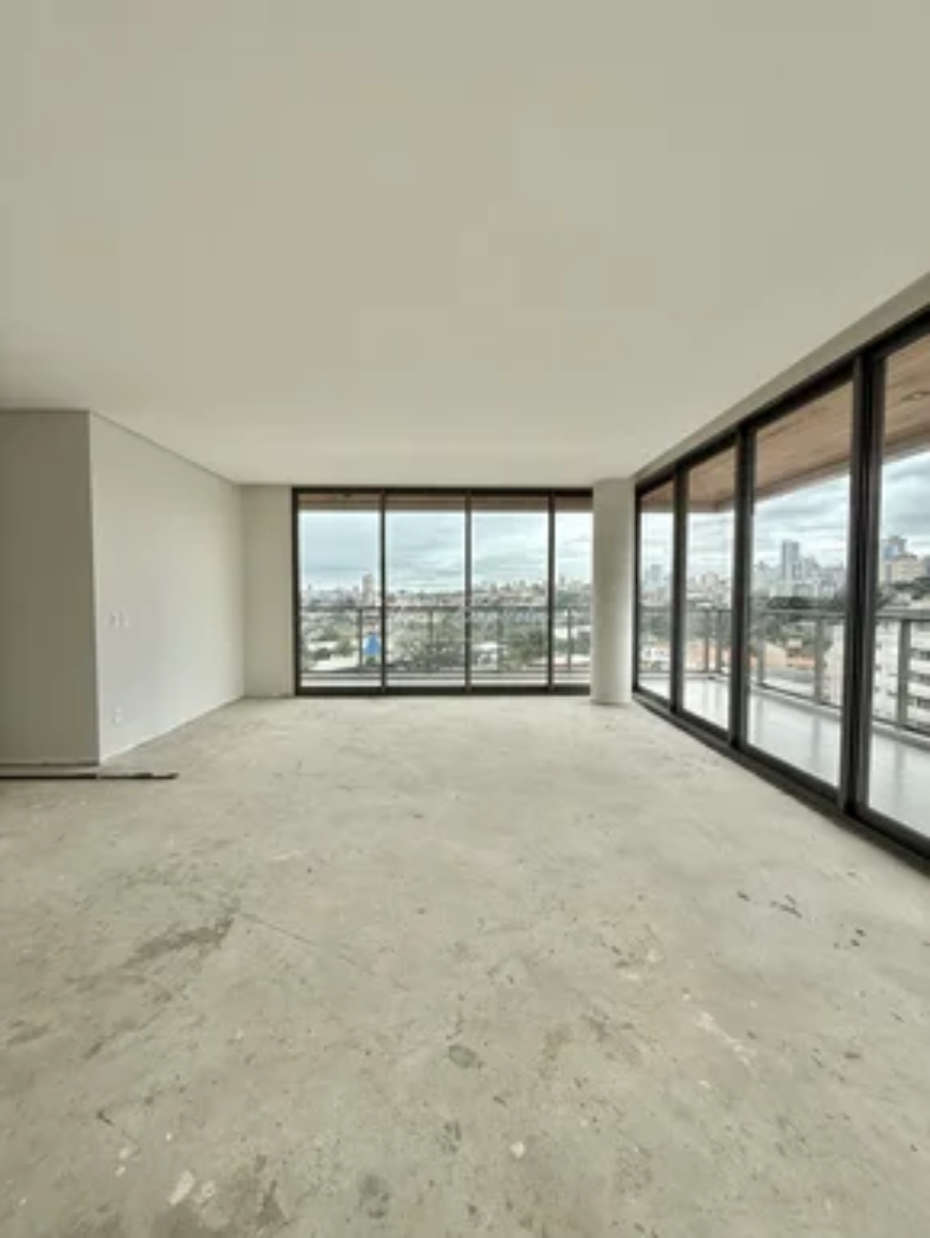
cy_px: 619
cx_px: 465
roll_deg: -0.5
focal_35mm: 14
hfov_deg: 85.7
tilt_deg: -2.3
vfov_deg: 102.0
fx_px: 501
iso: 64
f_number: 2.2
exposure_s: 1/760
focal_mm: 2.22
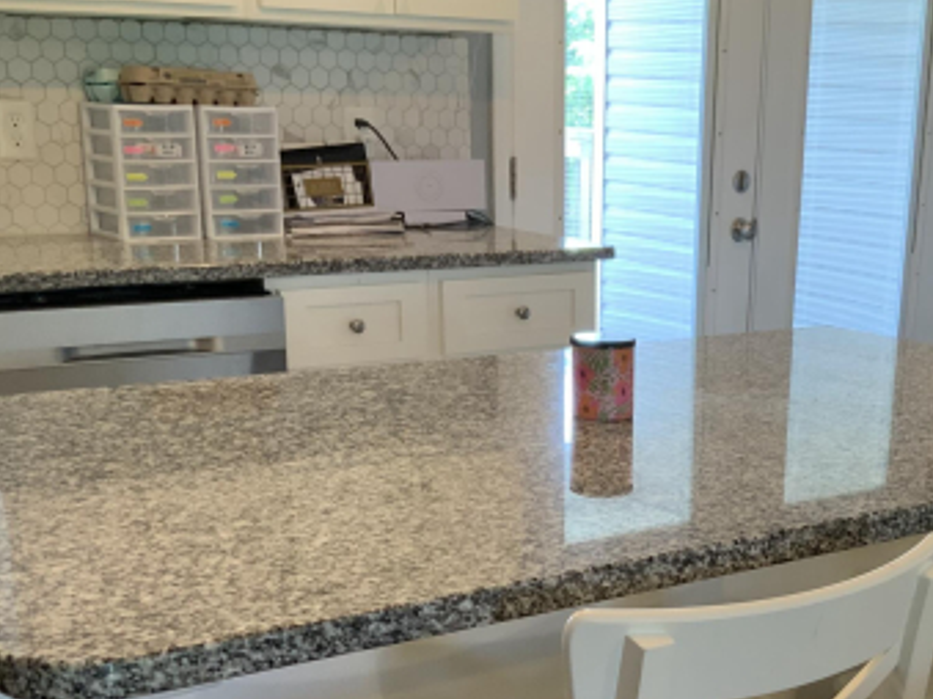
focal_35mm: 57
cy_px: 660
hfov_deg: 33.3
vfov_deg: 24.7
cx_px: 670
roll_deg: -1.5
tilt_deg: -20.8
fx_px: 1536
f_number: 1.8
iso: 80
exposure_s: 1/60
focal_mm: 3
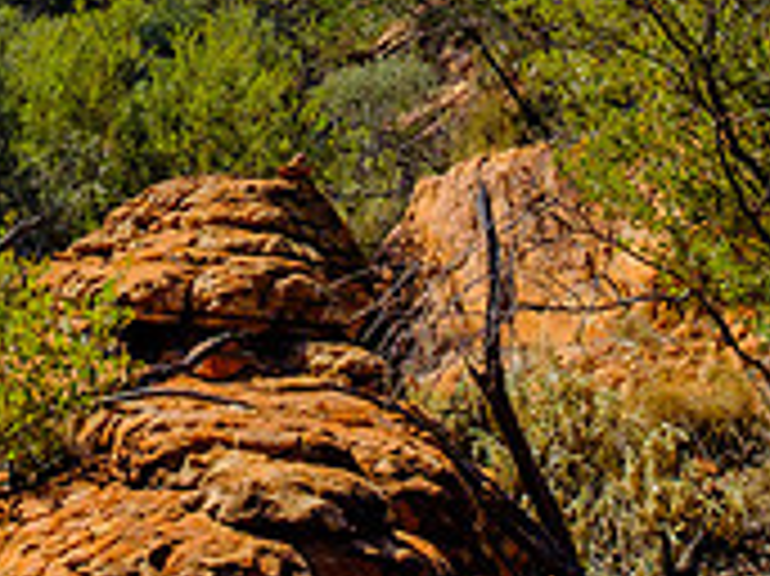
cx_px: 248
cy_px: -245
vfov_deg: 24.3
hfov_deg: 38.4
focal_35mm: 49
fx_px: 1089
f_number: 4
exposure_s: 1/1500
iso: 200
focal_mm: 10
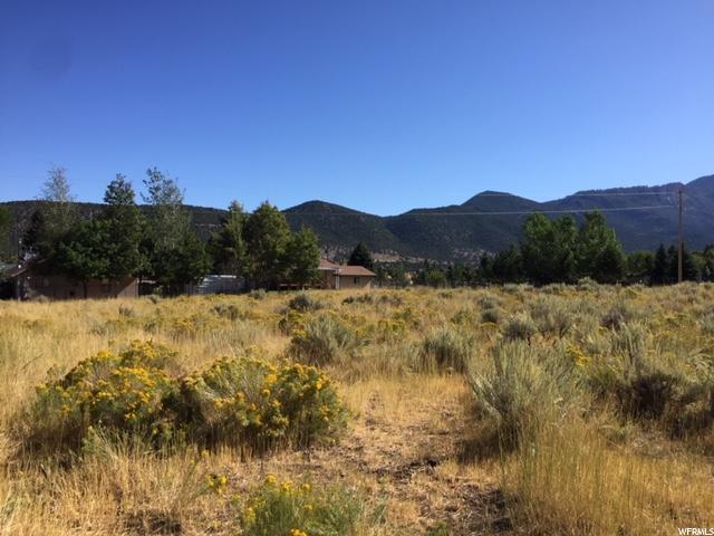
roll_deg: -2.5
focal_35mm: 29
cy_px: 268
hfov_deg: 61.7
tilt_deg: -0.1
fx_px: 598
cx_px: 357
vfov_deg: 48.2
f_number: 2.2
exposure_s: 1/1582
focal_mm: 4.15
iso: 32
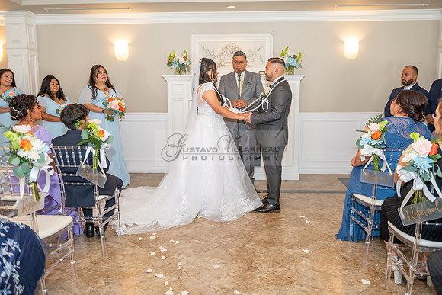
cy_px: 148
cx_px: 221
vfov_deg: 41.1
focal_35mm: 32
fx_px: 393
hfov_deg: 58.7
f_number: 3.5
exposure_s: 1/200
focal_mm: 32
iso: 1250
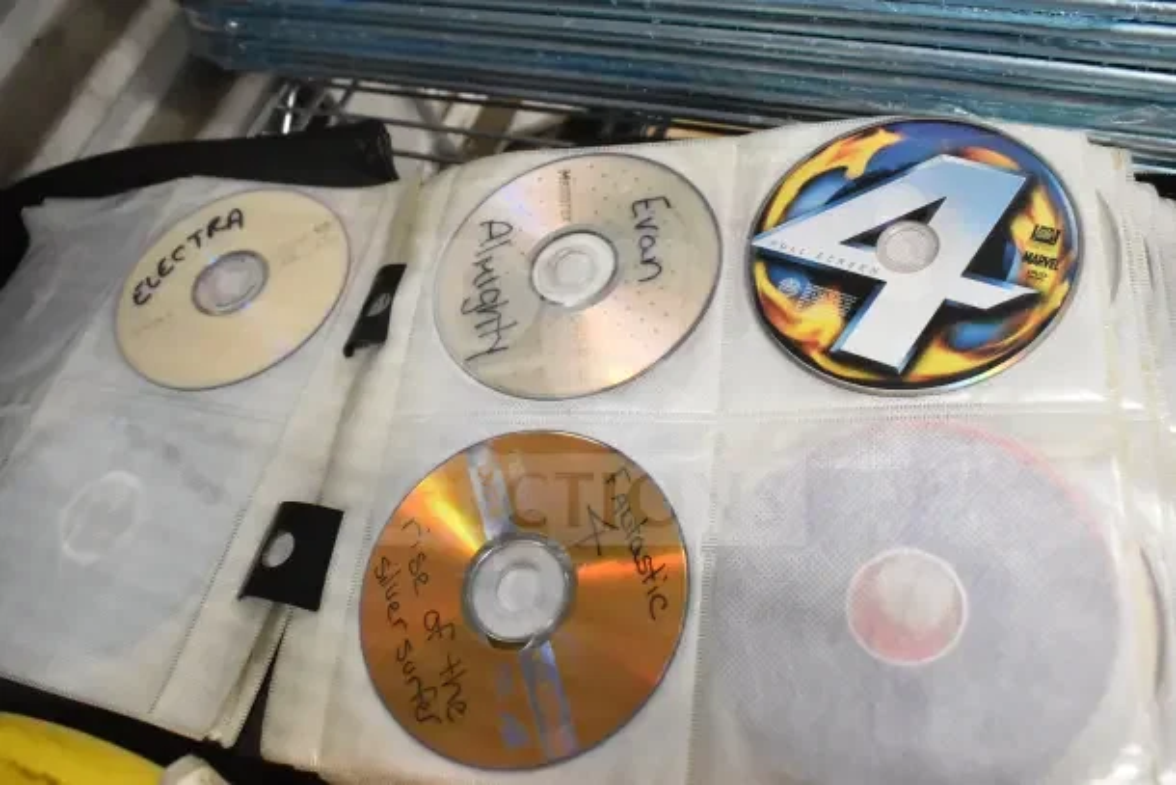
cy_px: 392
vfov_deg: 41.7
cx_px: 588
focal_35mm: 32
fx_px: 1029
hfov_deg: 59.5
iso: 6400
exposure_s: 1/125
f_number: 5.6
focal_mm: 21
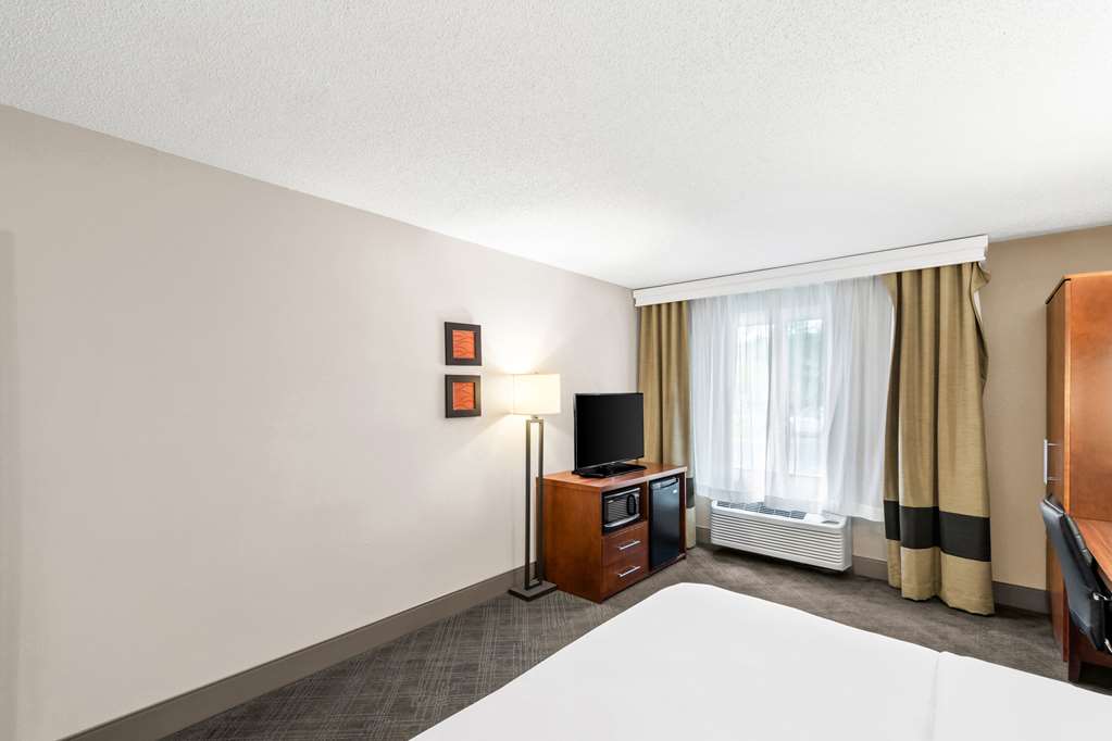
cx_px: 556
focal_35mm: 15
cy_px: 370
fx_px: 463
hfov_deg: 100.4
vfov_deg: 77.3
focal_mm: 10
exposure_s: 1/3
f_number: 8
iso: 400
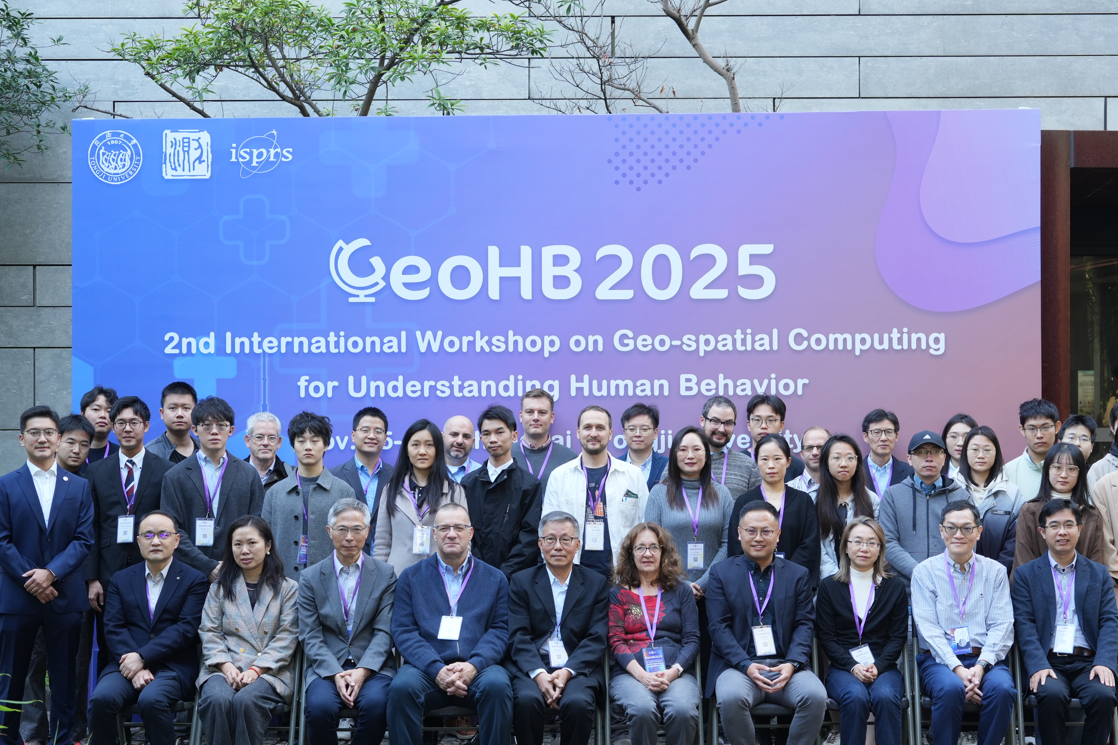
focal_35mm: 65
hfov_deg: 31.0
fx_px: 2018
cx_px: 599
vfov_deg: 20.9
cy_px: 409
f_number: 5.6
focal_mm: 59
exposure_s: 1/60
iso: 400
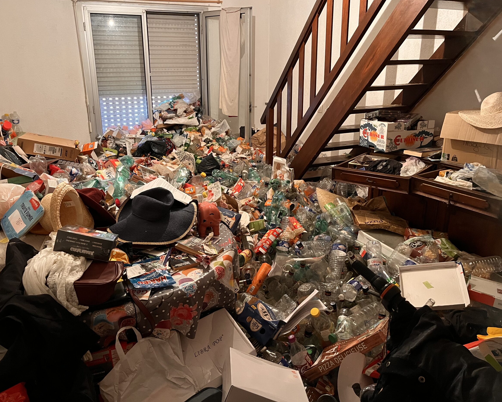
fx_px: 416
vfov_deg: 51.5
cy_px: 195
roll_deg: +0.6
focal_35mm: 28
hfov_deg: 62.1
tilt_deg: -19.0
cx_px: 227
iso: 640
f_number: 1.6
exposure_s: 1/33
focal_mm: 5.1
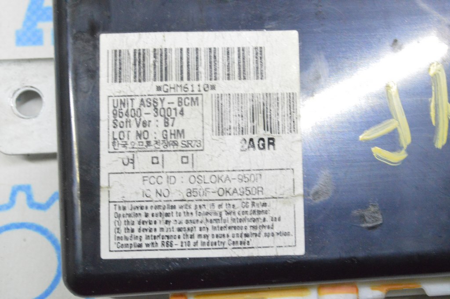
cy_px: 150
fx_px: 899
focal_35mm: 72
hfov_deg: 28.1
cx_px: 225
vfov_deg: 18.9
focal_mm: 48
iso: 6400
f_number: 20
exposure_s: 1/15
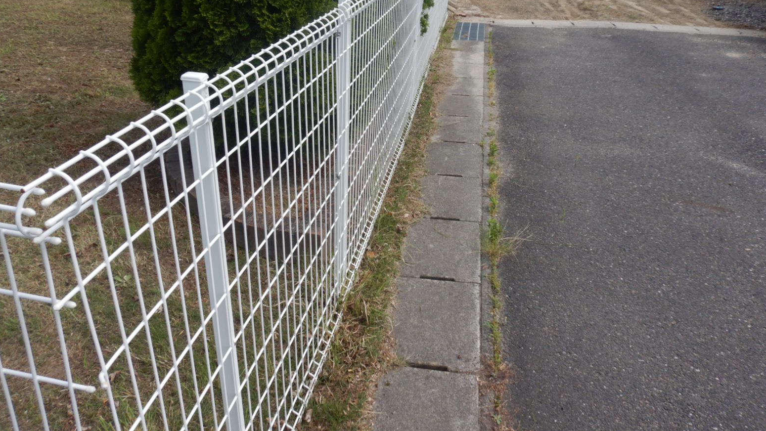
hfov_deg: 69.8
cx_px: 376
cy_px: 165
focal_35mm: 27
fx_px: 549
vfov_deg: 42.6
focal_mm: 4.3
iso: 125
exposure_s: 1/800
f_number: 4.1
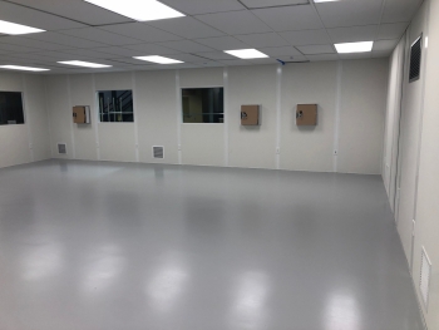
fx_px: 355
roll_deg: +0.8
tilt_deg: -9.6
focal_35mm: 28
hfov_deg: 63.4
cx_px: 220
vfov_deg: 49.8
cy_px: 165
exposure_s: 1/106
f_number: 1.8
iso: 40
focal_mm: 4
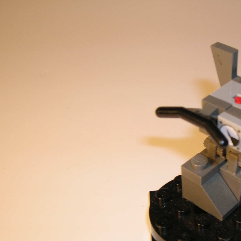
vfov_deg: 30.4
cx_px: 211
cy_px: 150
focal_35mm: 56
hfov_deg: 29.5
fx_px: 441
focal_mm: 5.7
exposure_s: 1/28.2
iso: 94
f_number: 2.9
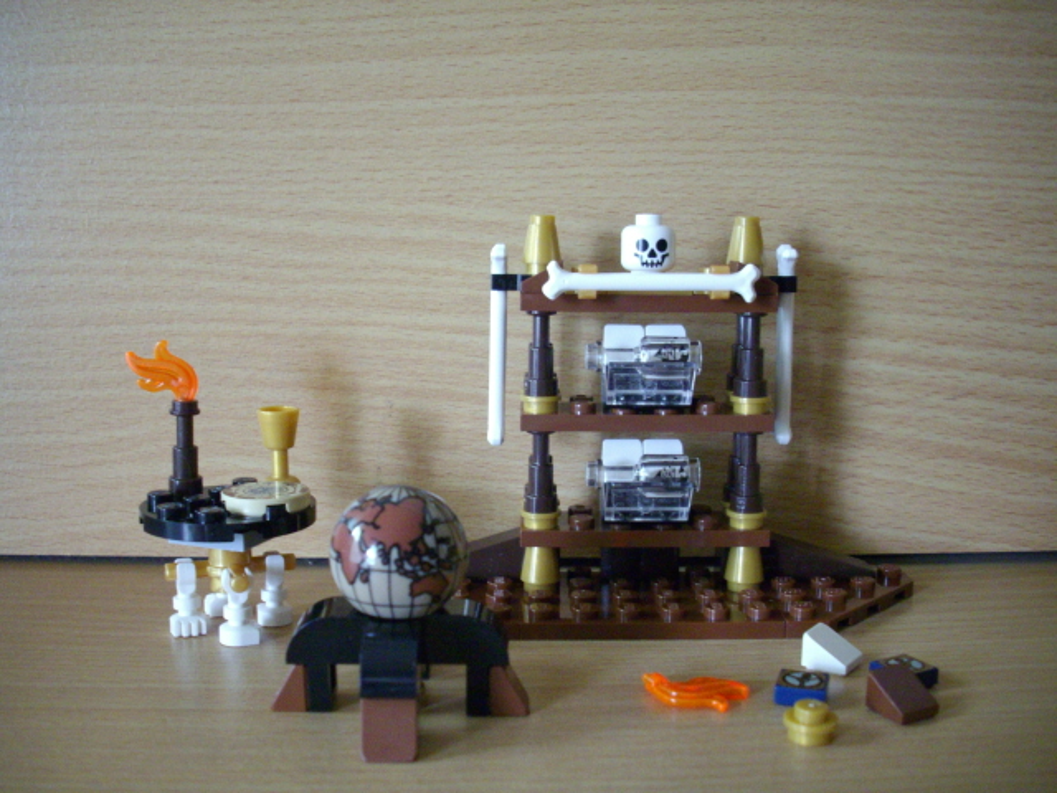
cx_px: 528
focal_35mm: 37
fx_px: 1130
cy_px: 396
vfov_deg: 38.7
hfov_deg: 50.1
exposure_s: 1/20
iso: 400
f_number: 2.8
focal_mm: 6.2
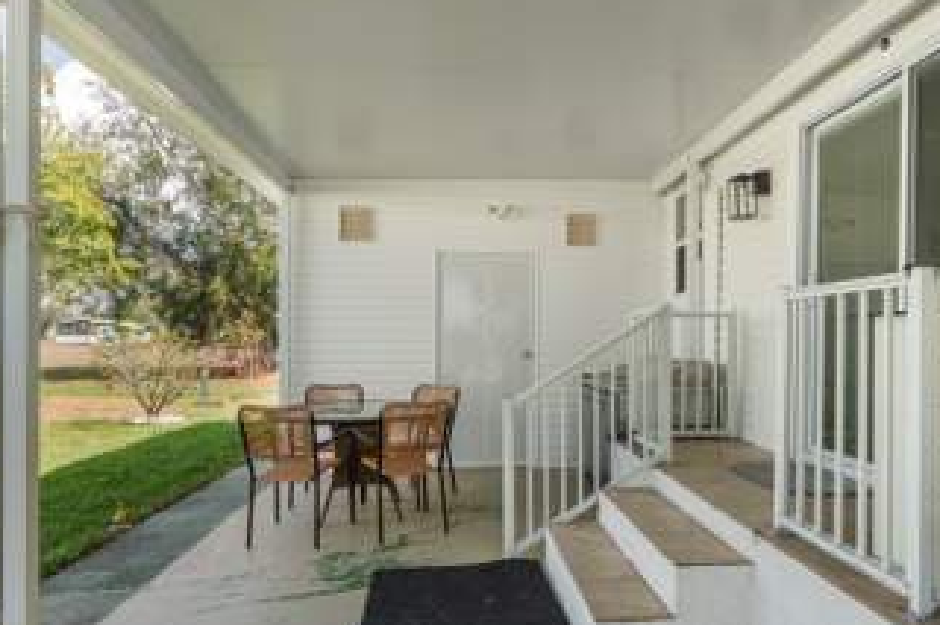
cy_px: 340
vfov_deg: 53.0
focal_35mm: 24
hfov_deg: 73.5
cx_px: 526
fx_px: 626
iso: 100
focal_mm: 16
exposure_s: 1/100
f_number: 6.3
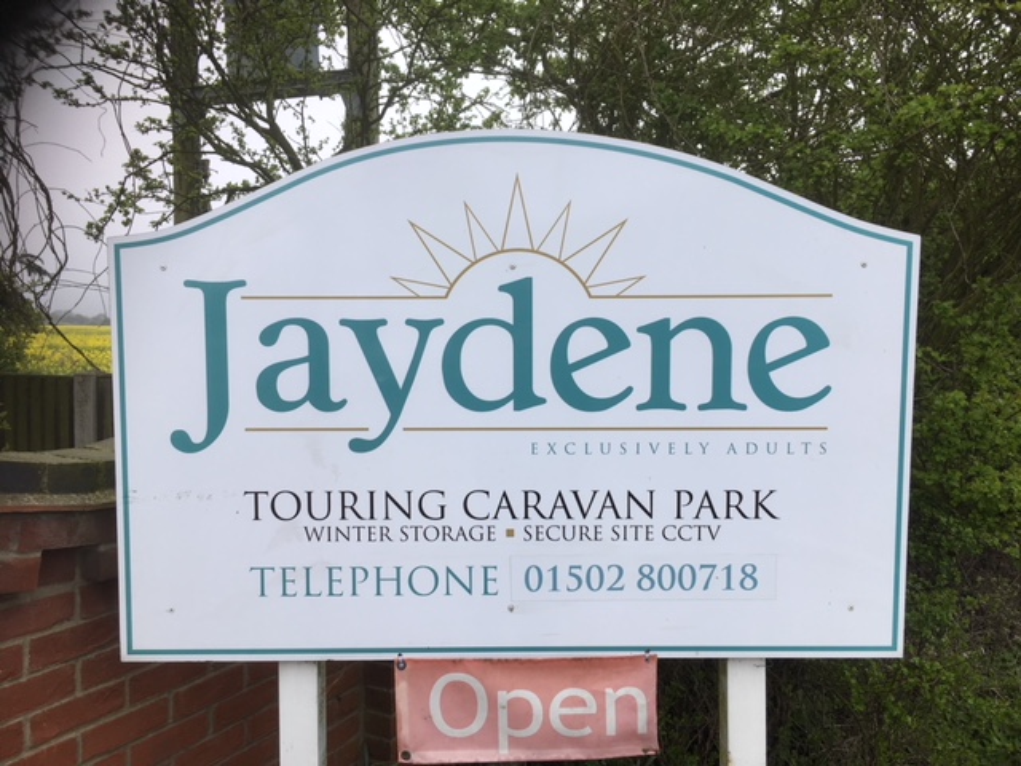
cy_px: 383
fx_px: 855
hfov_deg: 61.7
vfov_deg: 48.2
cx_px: 510
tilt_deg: -4.1
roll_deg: +0.4
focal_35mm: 29
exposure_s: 1/582
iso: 25
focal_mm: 4.15
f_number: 2.2
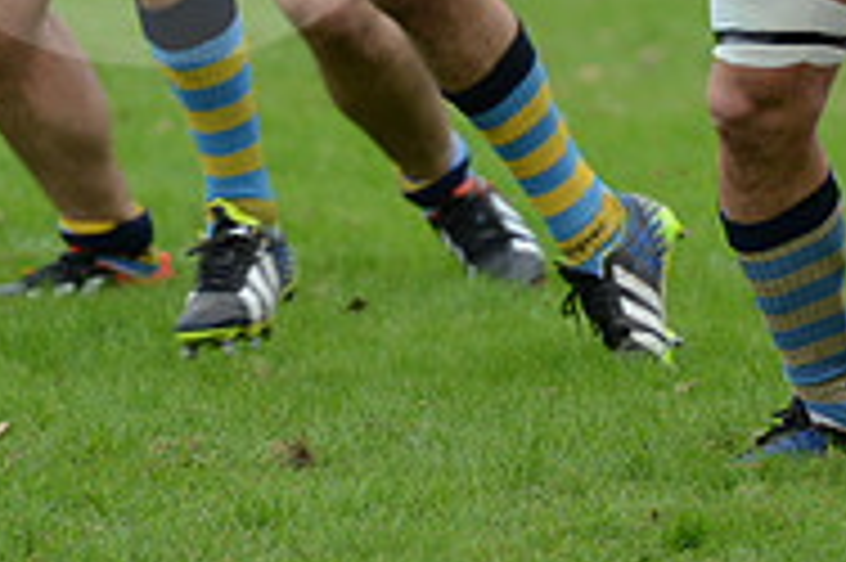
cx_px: 918
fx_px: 19558
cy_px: -254
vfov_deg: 1.6
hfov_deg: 2.5
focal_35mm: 833
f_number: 4
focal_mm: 270
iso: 1600
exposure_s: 1/500
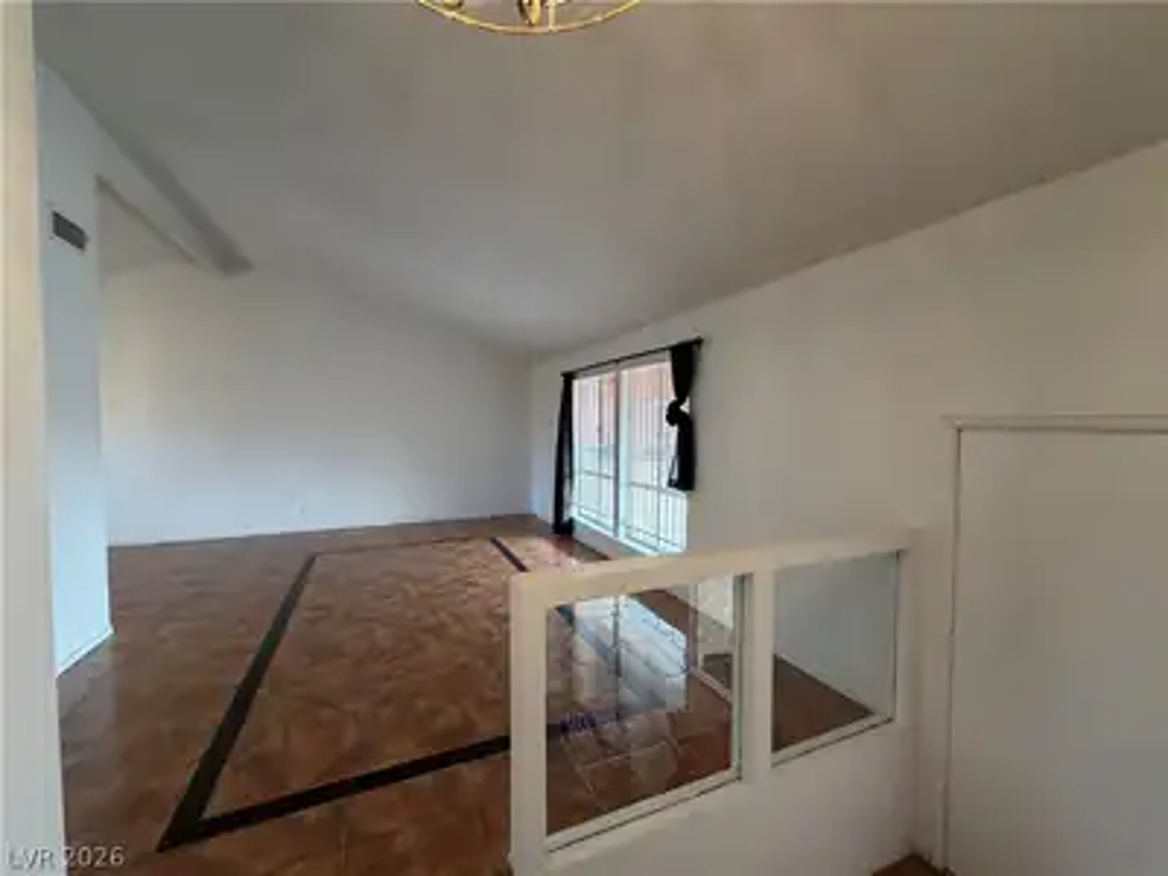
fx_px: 472
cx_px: 584
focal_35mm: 14
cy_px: 438
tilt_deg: -2.8
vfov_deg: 85.7
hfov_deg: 102.1
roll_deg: +0.2
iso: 200
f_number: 2.2
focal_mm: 2.22
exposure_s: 1/120
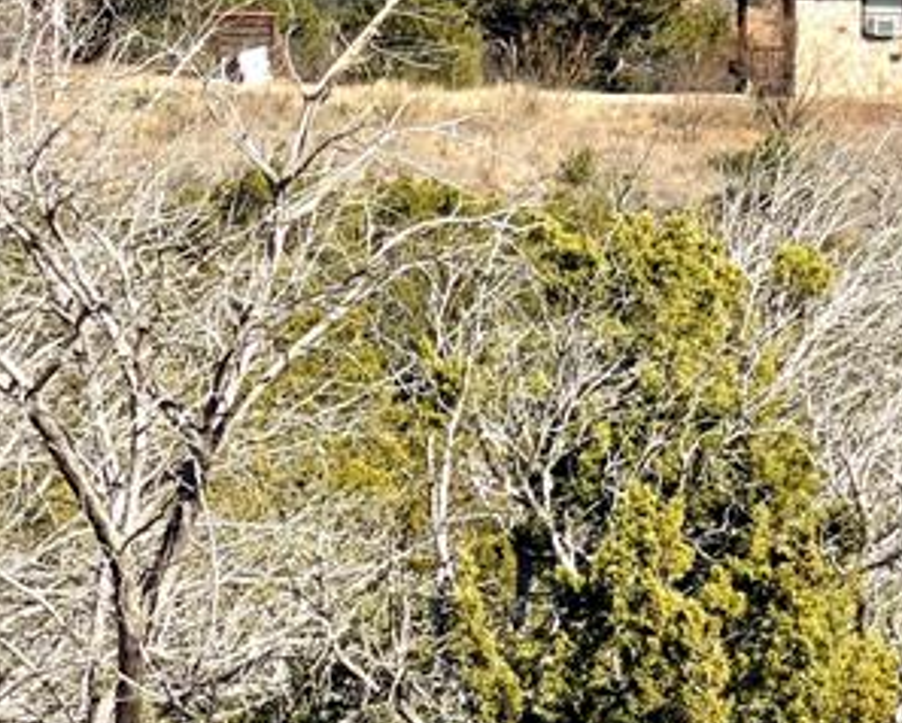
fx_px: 17978
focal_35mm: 673
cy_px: -258
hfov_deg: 2.9
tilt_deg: +0.7
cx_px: 556
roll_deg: +0.0
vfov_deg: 2.3
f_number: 2.8
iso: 16
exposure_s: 1/924
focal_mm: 16.89
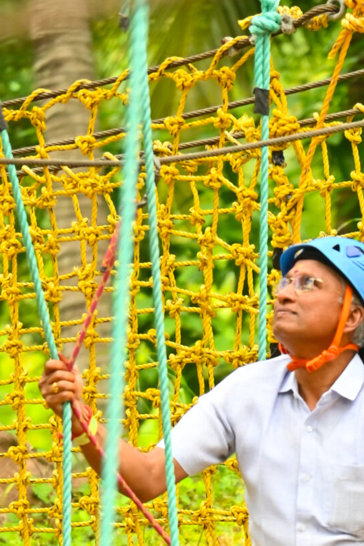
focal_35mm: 1183
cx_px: 378
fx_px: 17933
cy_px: 633
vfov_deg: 1.7
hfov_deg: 1.2
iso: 500
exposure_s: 1/320
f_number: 6.3
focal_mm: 250
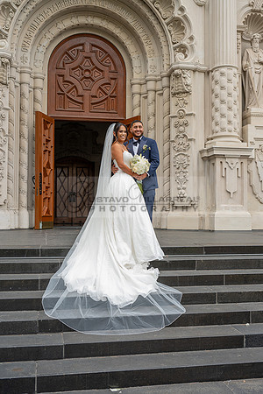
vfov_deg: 46.4
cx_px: 132
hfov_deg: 31.9
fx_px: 460
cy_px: 197
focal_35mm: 42
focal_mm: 42
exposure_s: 1/250
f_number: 5
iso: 250
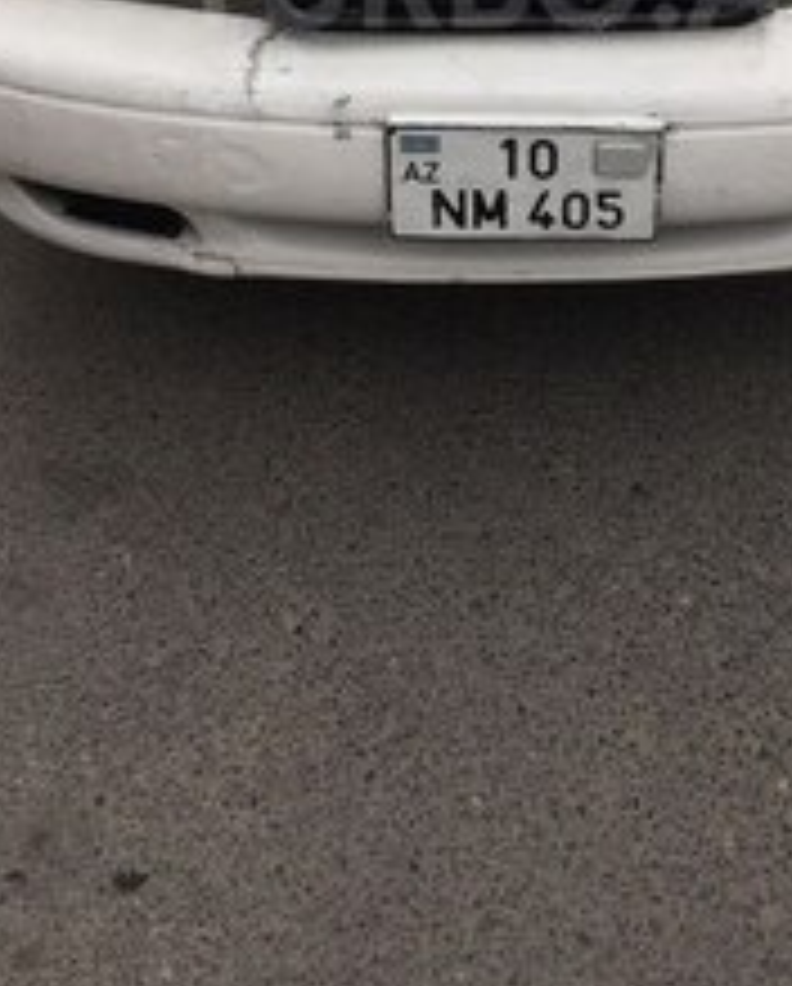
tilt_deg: -25.5
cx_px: 522
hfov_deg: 23.8
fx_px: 1870
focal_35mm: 64
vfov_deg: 27.6
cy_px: -23
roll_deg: +0.2
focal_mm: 4.15
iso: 32
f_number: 2.2
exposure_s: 1/449
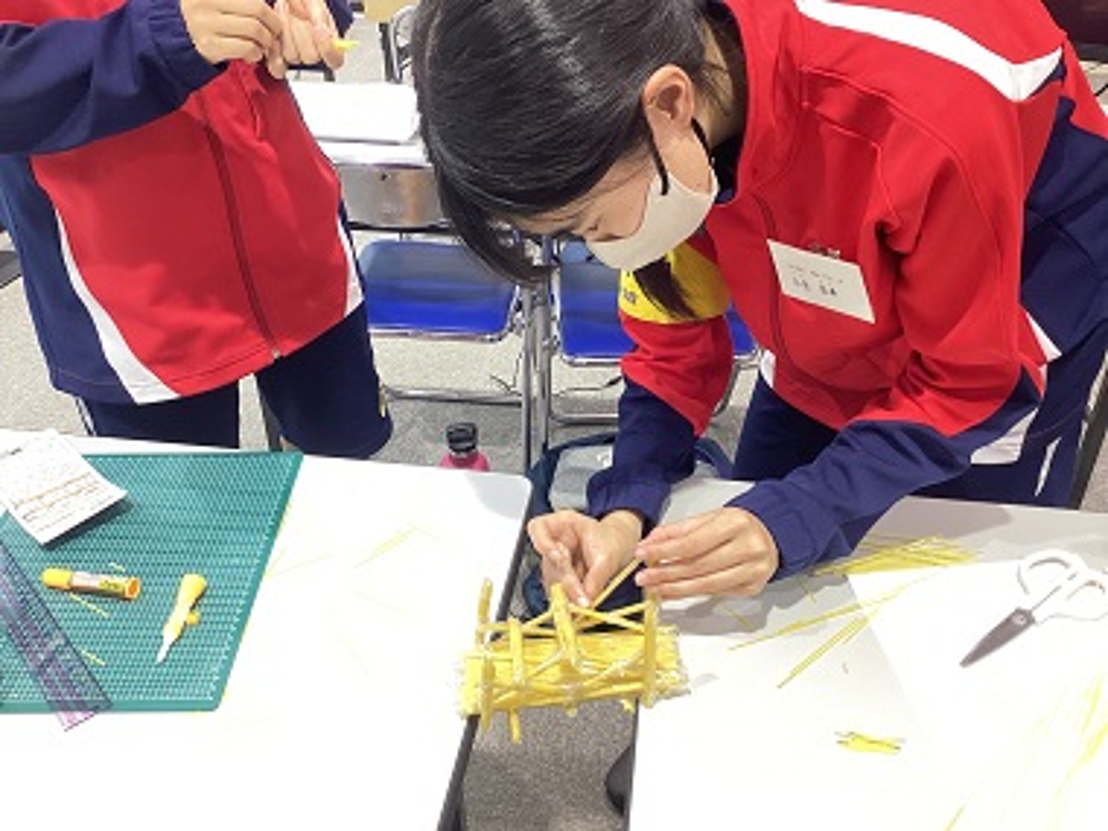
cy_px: 416
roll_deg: +0.8
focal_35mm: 31
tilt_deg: -35.0
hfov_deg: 58.4
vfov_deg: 45.4
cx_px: 554
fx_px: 992
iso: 100
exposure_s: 1/50
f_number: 2.4
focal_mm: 3.3
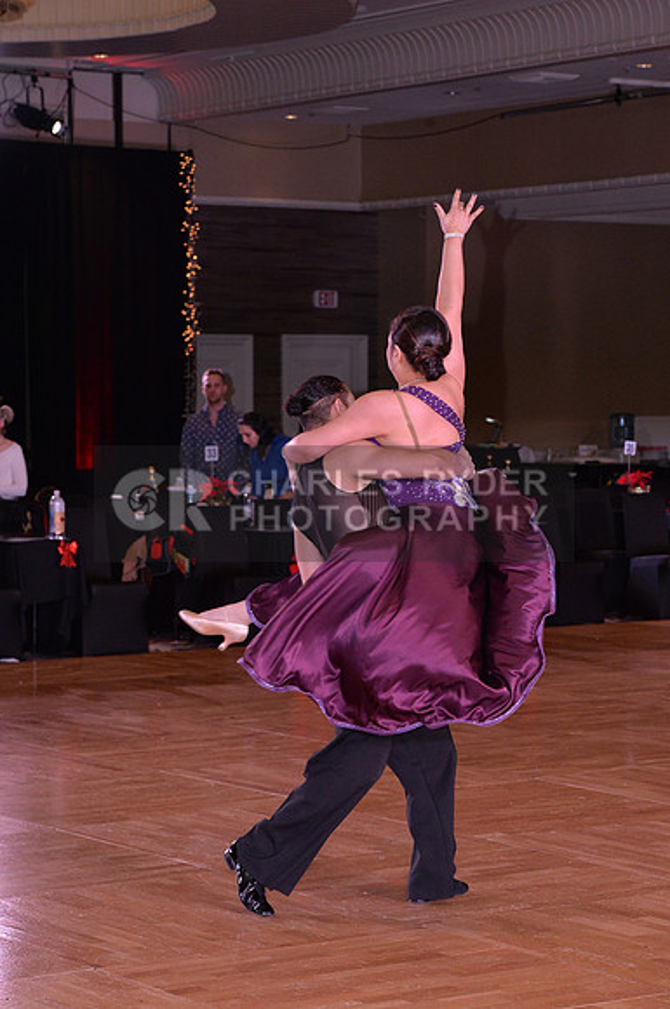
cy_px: 504
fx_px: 2856
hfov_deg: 13.4
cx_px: 335
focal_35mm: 102
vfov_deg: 20.0
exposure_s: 1/250
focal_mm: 102
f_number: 7.1
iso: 2000
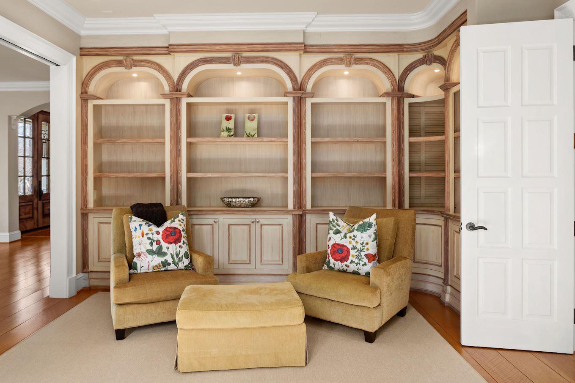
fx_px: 399
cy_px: 171
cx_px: 274
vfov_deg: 51.2
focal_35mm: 25
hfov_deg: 71.5
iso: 250
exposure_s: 1/4
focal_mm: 17
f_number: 8
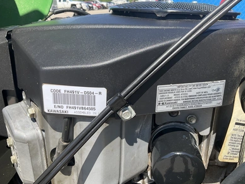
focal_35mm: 30
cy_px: 93
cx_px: 126
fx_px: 212
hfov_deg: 60.0
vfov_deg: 46.8
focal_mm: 3
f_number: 1.8
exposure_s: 1/759
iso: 25
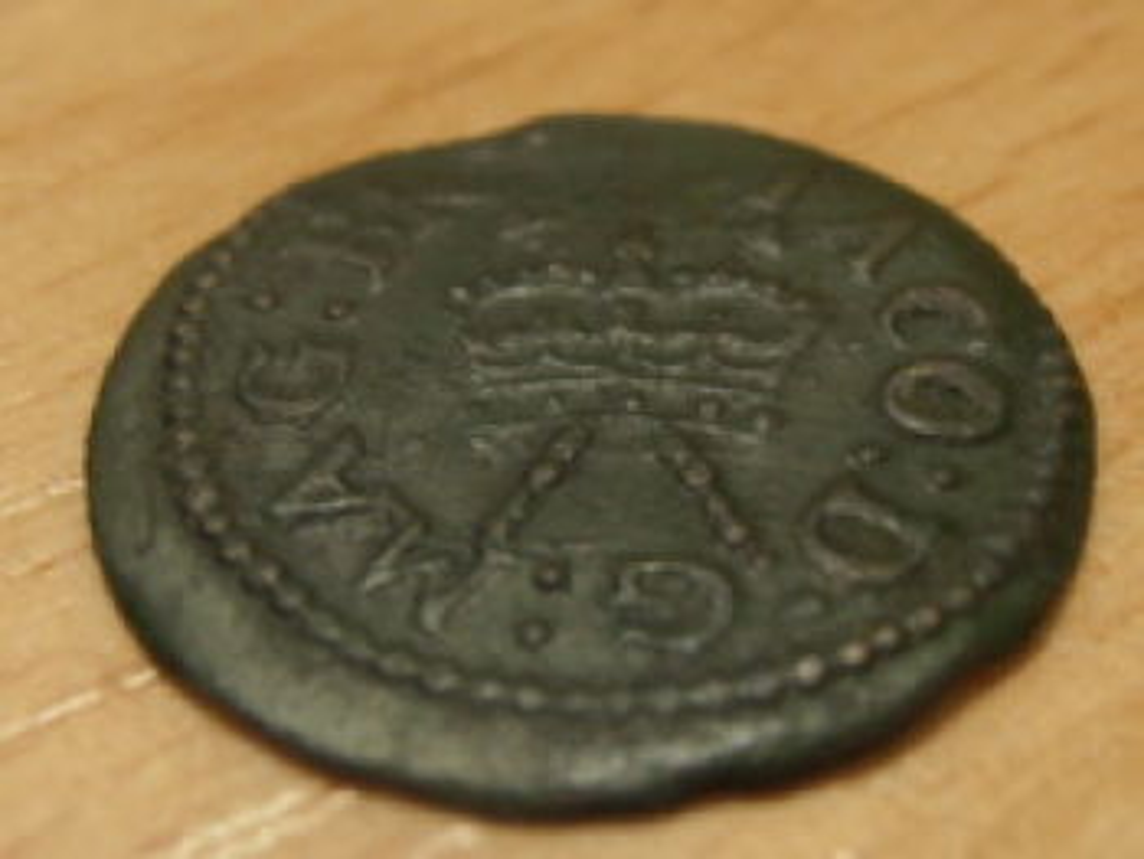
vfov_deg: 38.7
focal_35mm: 37
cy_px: 430
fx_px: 1224
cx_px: 572
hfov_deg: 50.1
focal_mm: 6.61
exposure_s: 1/2
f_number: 3.9
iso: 125
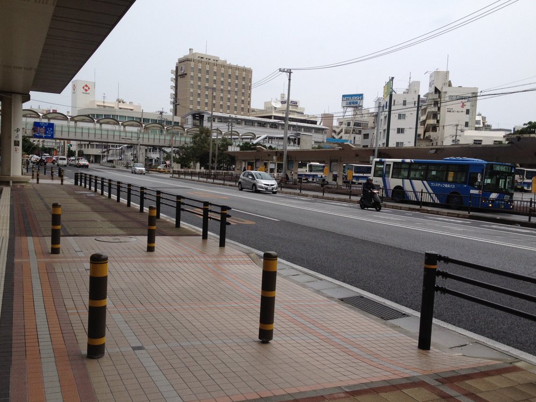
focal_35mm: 36
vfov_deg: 39.7
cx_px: 266
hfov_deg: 51.4
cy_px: 204
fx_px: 557
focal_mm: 4.28
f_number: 2.4
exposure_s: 1/581
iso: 50
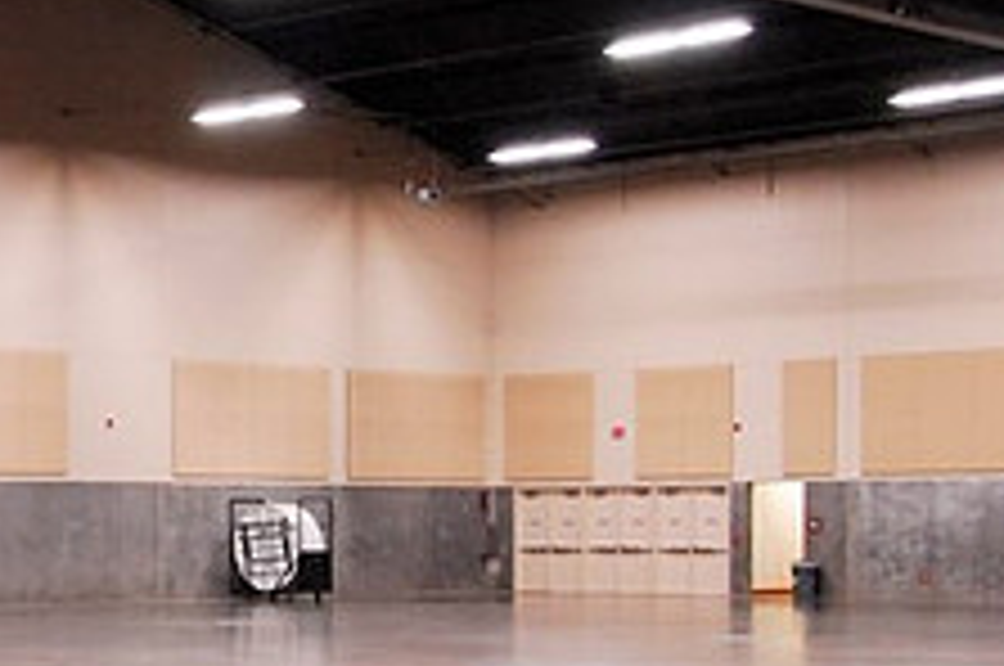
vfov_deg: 14.4
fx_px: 2618
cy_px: 529
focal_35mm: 94
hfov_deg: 20.8
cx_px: -72
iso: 800
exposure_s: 1/45
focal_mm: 24
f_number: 4.8
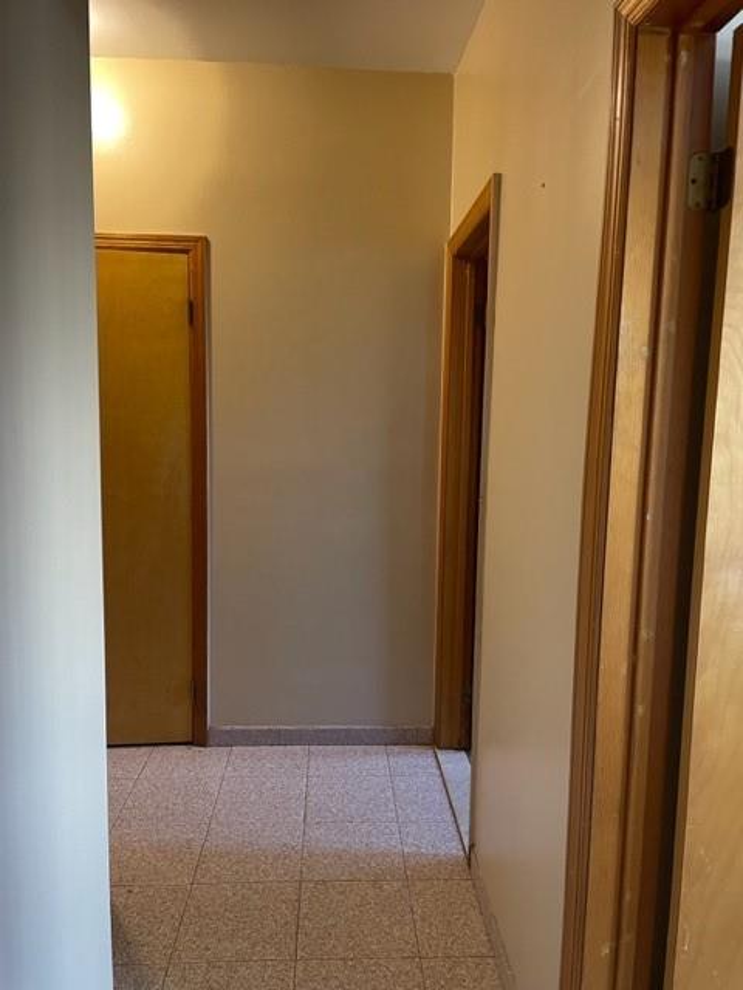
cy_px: 495
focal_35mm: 26
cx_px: 372
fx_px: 744
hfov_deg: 53.1
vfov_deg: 67.3
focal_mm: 4.2
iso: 400
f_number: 1.6
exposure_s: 1/60
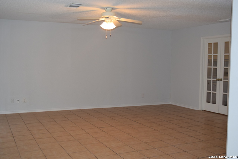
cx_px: 119
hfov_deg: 45.0
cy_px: 80
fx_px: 288
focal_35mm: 44
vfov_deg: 30.9
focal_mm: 29
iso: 800
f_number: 5.6
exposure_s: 1/125
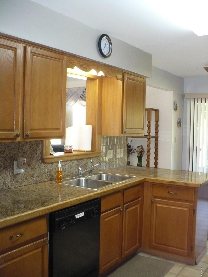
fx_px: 296
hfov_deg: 38.7
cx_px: 104
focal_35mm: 37
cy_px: 138
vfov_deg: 50.1
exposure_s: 1/30
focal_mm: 6.1
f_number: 2.8
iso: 320
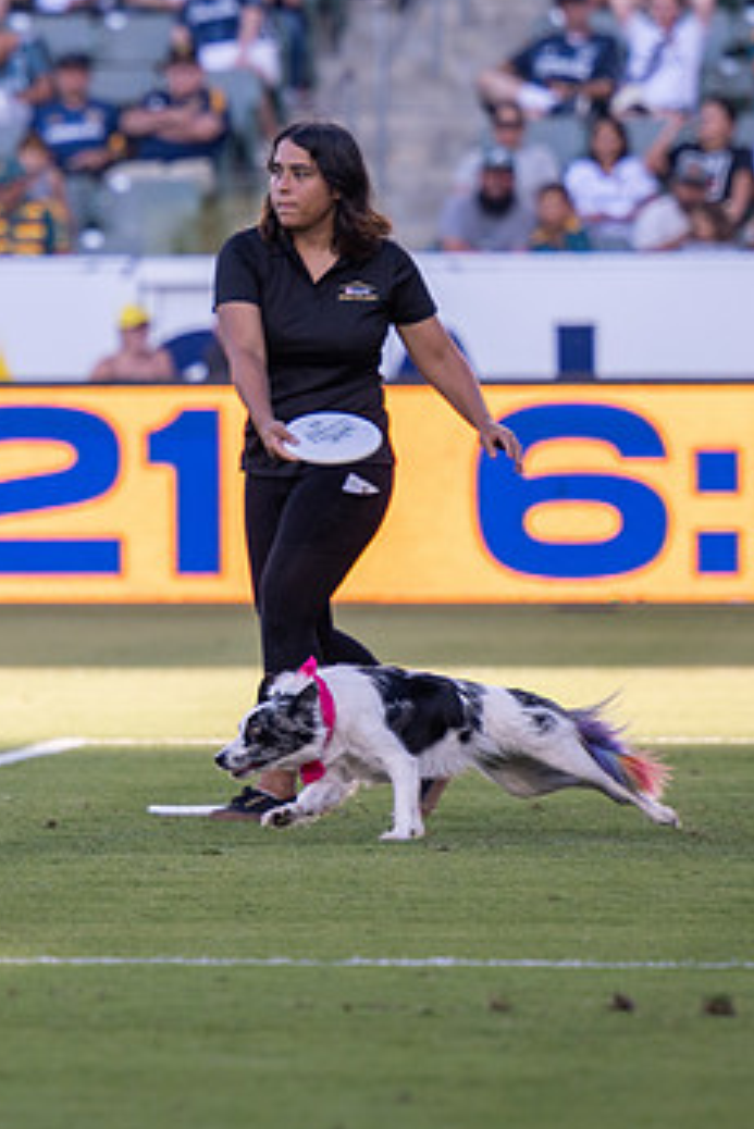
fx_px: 15942
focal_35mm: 508
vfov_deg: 4.1
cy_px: 448
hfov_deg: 2.7
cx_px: 9
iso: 100
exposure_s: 1/1000
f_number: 2.8
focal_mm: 150
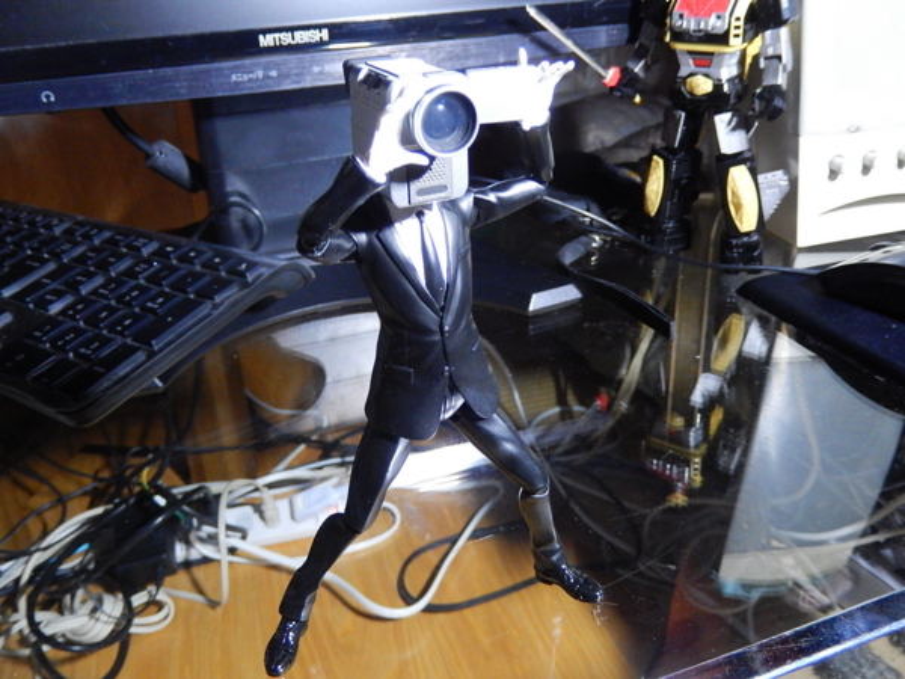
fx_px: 837
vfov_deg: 44.2
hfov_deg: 56.8
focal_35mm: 32
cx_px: 452
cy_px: 340
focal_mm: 5.7
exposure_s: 1/4
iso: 800
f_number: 3.8
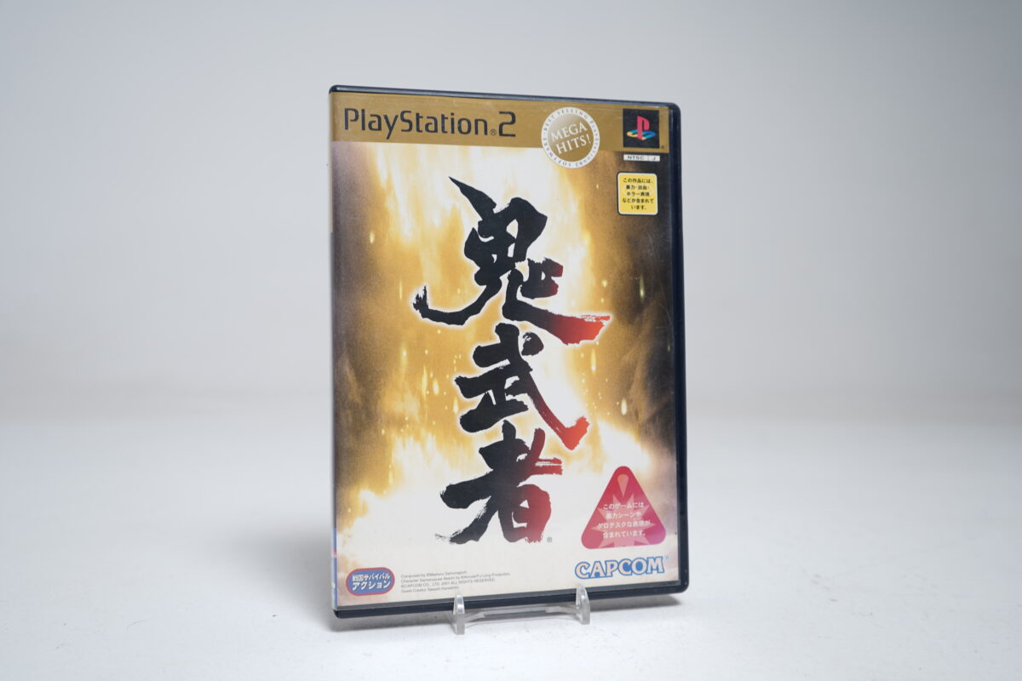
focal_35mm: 32
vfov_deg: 41.1
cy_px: 340
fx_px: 908
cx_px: 511
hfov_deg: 58.7
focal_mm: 32
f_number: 5
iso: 64
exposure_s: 1/6
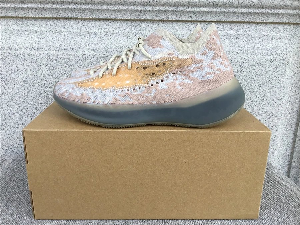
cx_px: 150
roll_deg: -0.6
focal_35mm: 31
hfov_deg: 58.4
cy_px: 112
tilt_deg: -16.6
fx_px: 269
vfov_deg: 45.4
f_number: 2.4
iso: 25
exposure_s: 1/327
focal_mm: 3.3
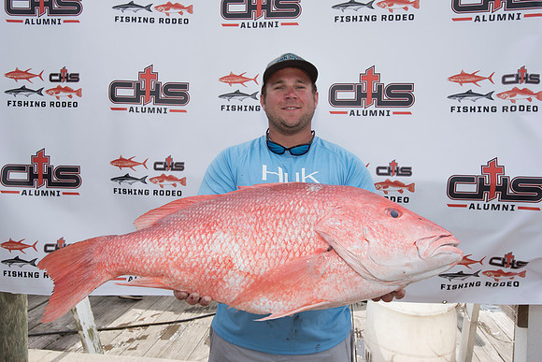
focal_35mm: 28
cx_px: 271
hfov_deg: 65.5
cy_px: 181
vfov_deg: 46.4
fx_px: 422
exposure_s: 1/320
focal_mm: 28
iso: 250
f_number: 9
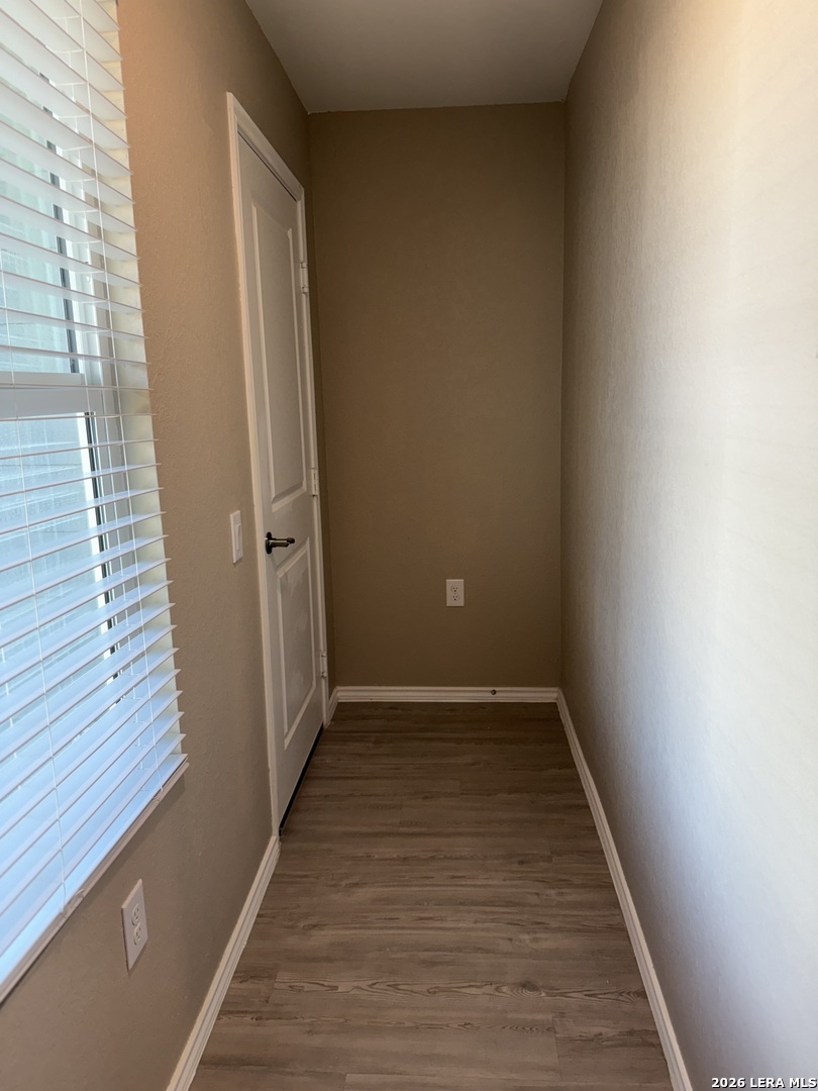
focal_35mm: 24
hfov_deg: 56.8
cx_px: 409
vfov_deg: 71.6
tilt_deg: -11.6
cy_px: 546
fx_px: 756
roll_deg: +2.3
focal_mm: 6.76
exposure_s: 1/120
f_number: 1.78
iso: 125
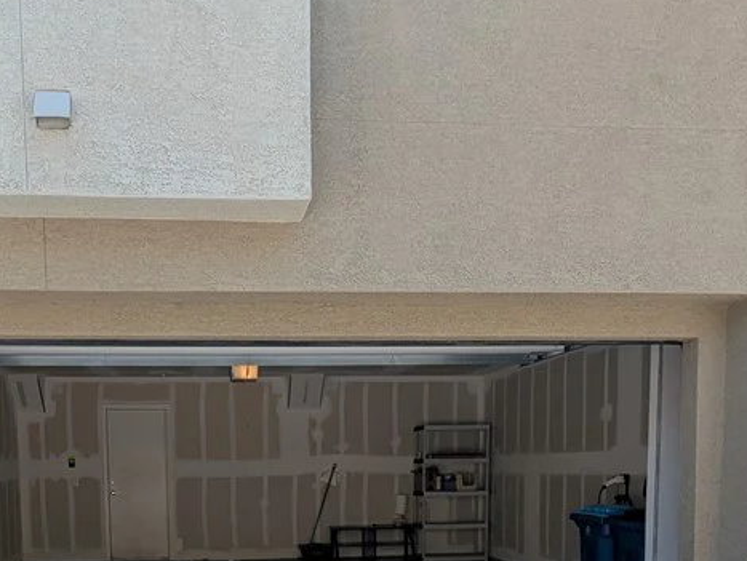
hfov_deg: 51.7
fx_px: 756
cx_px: 252
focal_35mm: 35
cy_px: 527
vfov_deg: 37.5
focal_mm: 2.35
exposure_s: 1/912
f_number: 2.2
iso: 37
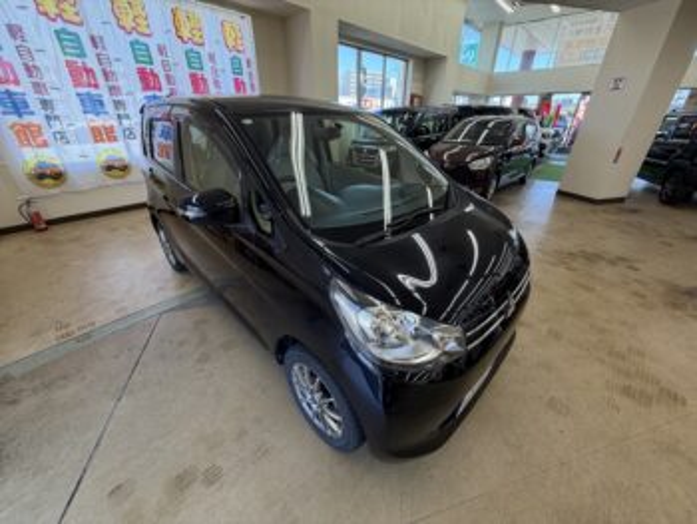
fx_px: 282
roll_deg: +1.2
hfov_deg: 102.0
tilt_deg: -27.0
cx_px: 348
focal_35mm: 14
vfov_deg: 85.7
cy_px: 262
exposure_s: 1/100
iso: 64
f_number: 2.2
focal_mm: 2.22
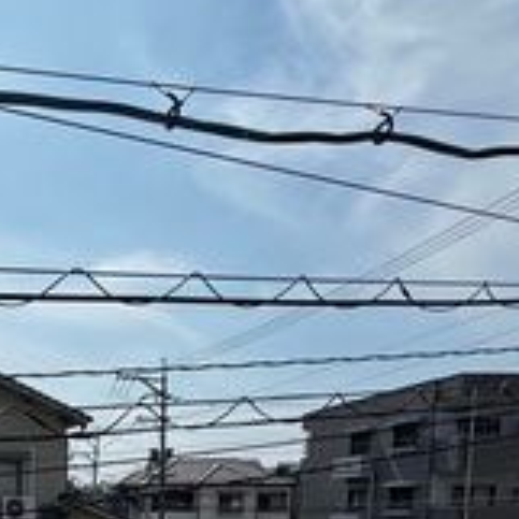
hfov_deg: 34.5
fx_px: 729
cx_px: -35
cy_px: 590
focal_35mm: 43
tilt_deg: -6.8
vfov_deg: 33.4
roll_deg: -0.5
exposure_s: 1/2342
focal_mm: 2.22
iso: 50
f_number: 2.2
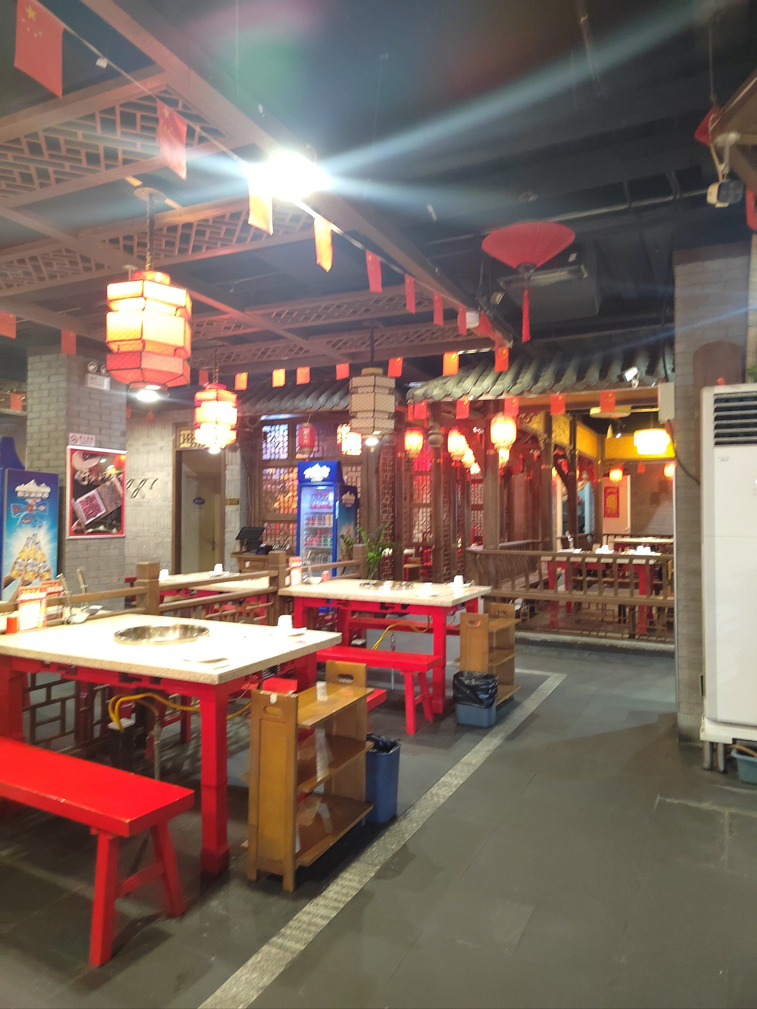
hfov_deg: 58.9
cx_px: 378
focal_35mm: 23
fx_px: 671
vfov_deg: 73.9
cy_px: 504
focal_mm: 5.52
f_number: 1.9
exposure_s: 1/25
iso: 4040
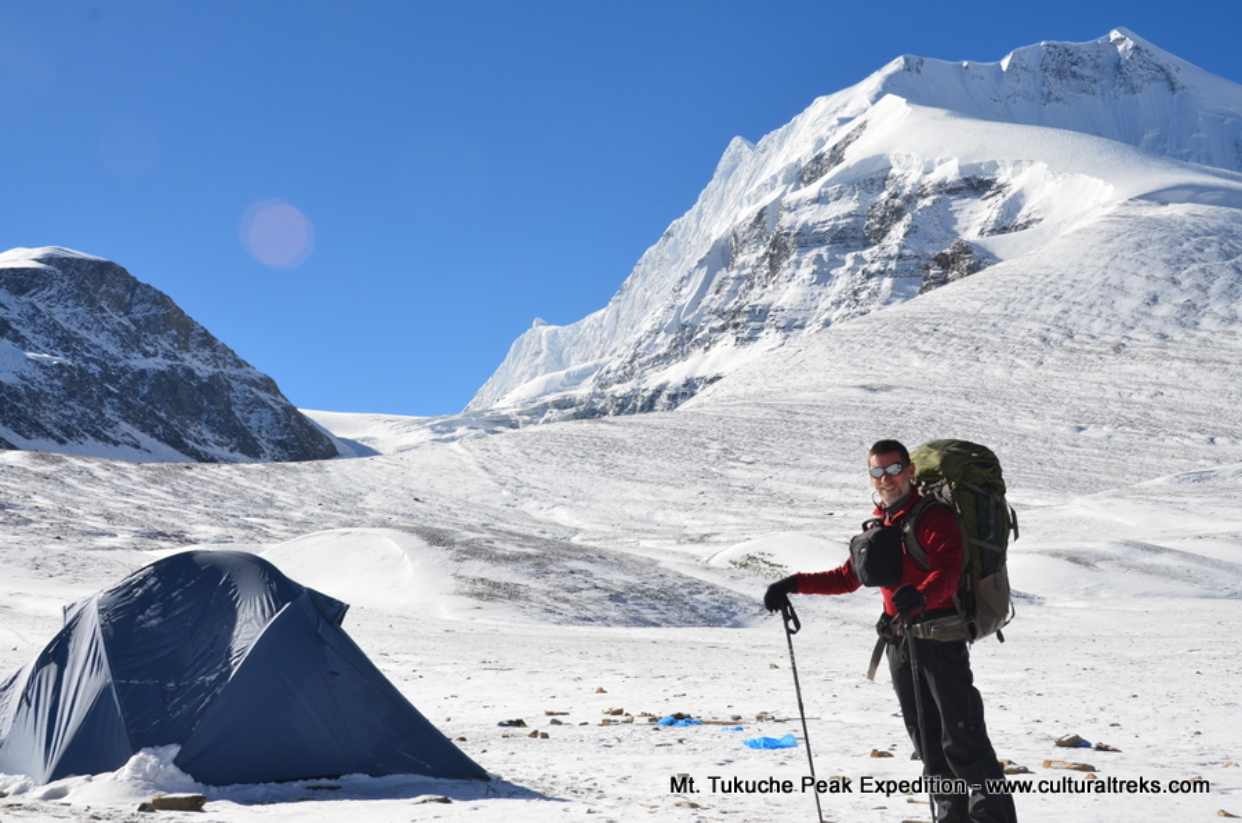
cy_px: 412
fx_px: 1652
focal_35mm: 48
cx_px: 621
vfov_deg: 27.9
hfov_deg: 41.2
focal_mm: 32
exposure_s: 1/400
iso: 200
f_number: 11
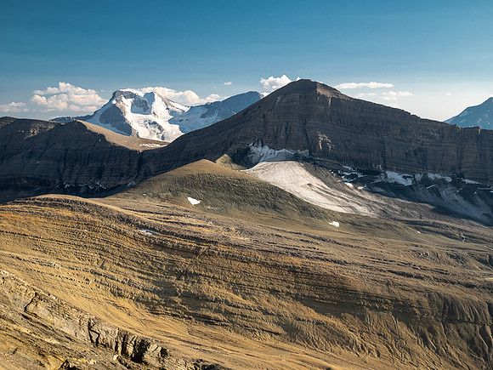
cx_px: 246
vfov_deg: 28.0
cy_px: 185
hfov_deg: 36.8
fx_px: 741
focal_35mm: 52
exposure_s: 1/125
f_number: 8
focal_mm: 26
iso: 200
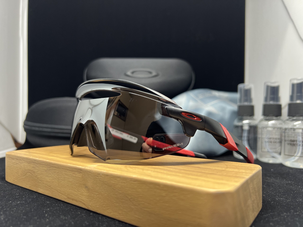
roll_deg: +0.6
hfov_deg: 67.3
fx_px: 228
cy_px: 114
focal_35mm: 26
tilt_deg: +0.4
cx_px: 152
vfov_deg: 53.1
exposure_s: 1/100
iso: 125
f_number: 1.5
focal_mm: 5.7
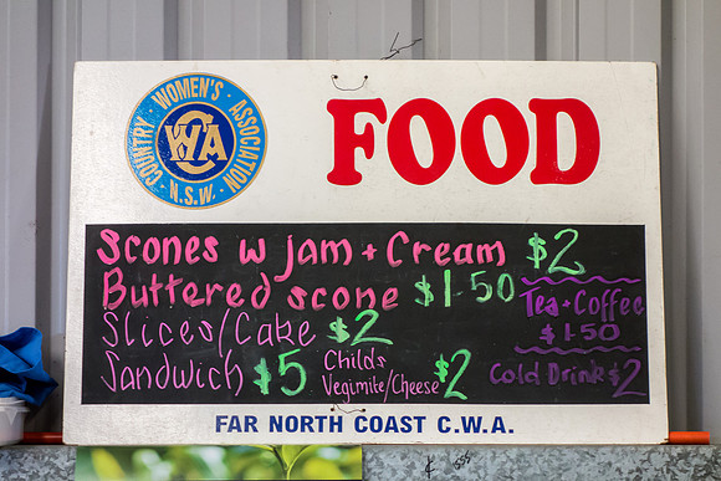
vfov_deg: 14.0
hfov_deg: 20.8
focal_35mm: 98
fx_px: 1963
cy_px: 240
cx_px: 360
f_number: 4.9
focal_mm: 36.28
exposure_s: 1/30
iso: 800
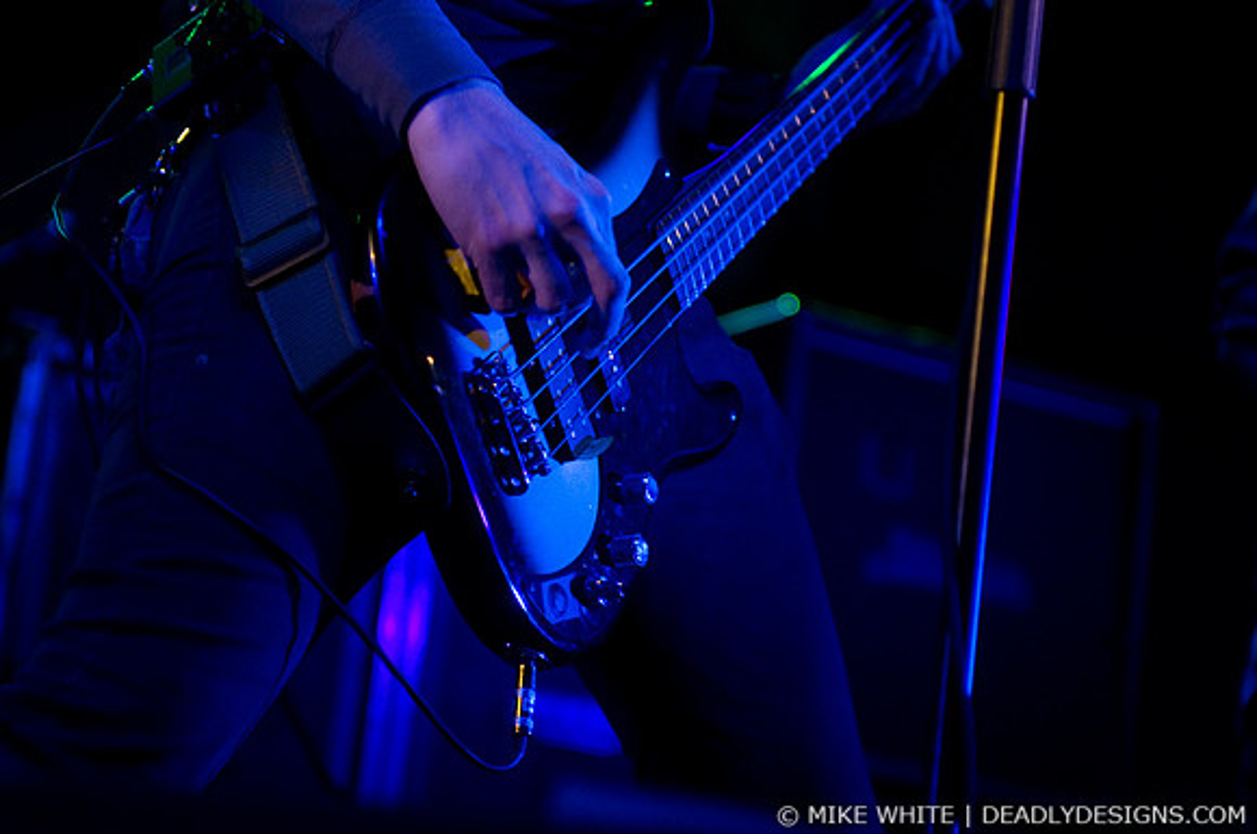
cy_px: 417
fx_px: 3661
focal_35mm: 105
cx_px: 628
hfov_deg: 19.5
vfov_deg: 13.0
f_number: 2.8
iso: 800
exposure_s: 1/125
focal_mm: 70
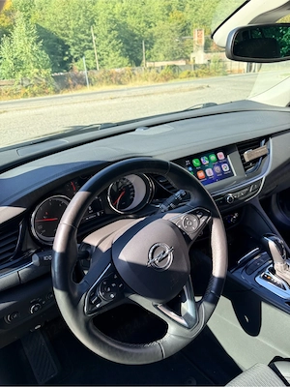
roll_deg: +3.0
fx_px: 268
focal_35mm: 24
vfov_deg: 71.6
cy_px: 194
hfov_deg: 56.8
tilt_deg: -21.5
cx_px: 145
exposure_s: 1/488
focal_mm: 6.76
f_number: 1.78
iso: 80
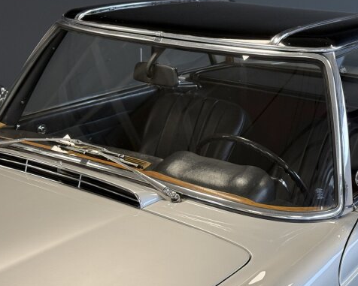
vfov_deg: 24.2
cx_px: 231
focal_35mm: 63
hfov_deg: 29.9
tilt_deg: -15.2
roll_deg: -1.9
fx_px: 668
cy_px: 121
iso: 160
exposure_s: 1/60
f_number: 1.78
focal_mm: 6.76
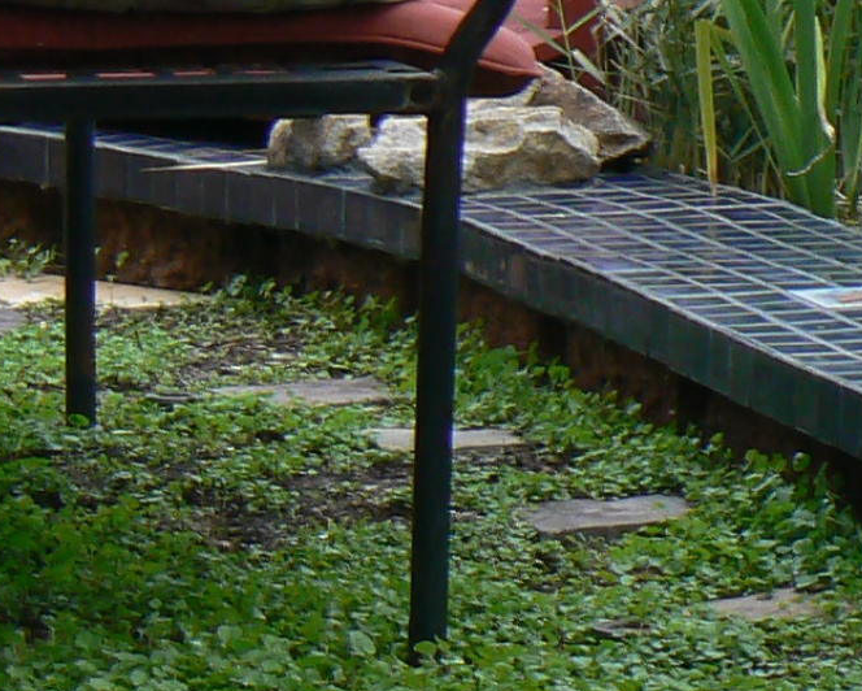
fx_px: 6637
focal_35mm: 260
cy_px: -14
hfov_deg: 7.2
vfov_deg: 5.9
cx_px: 1598
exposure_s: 1/200
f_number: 5.6
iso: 80
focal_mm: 9.8
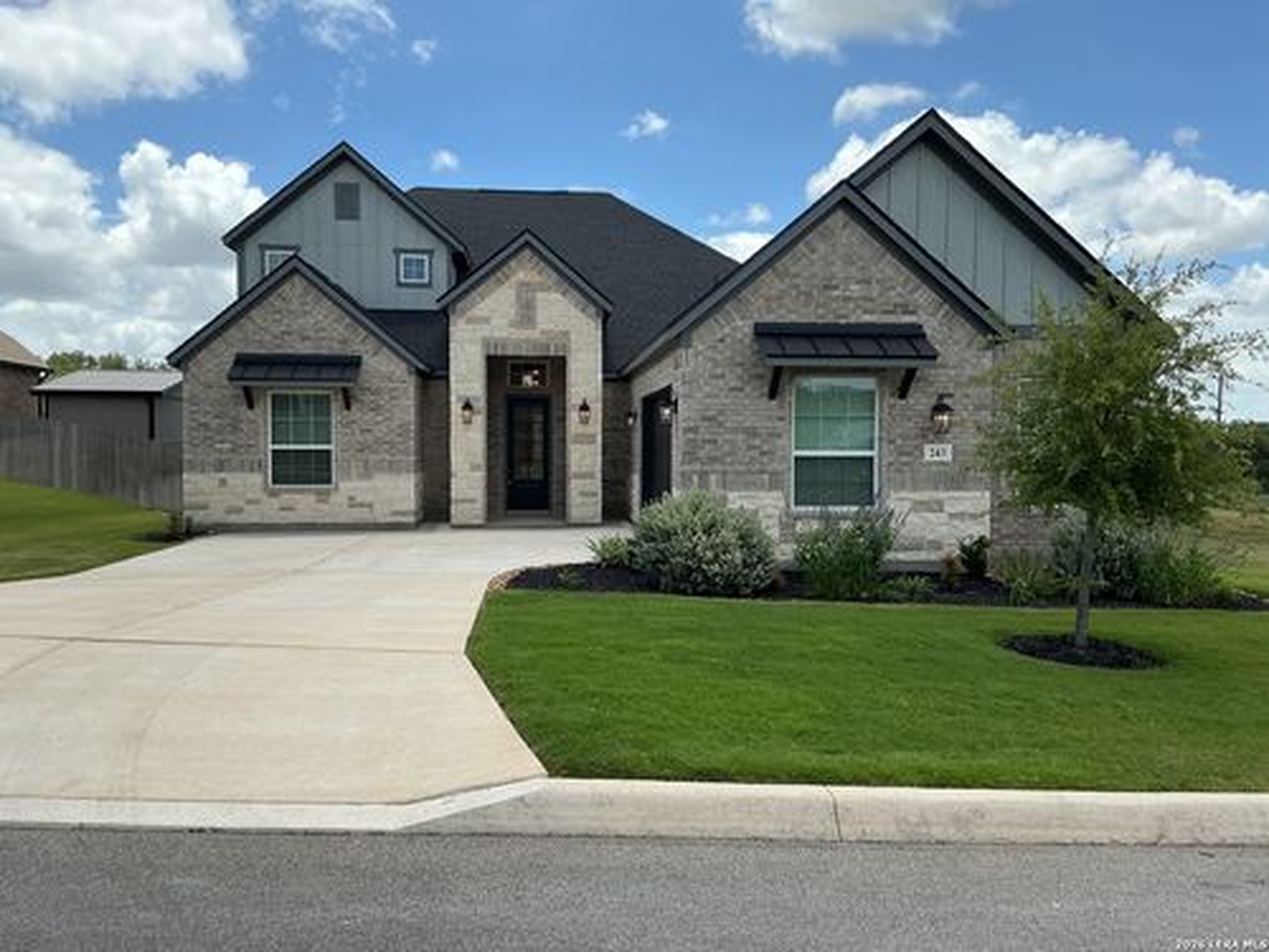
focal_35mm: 29
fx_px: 1063
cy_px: 476
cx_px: 634
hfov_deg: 61.7
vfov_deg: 48.2
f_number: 1.8
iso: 25
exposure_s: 1/1626
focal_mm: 3
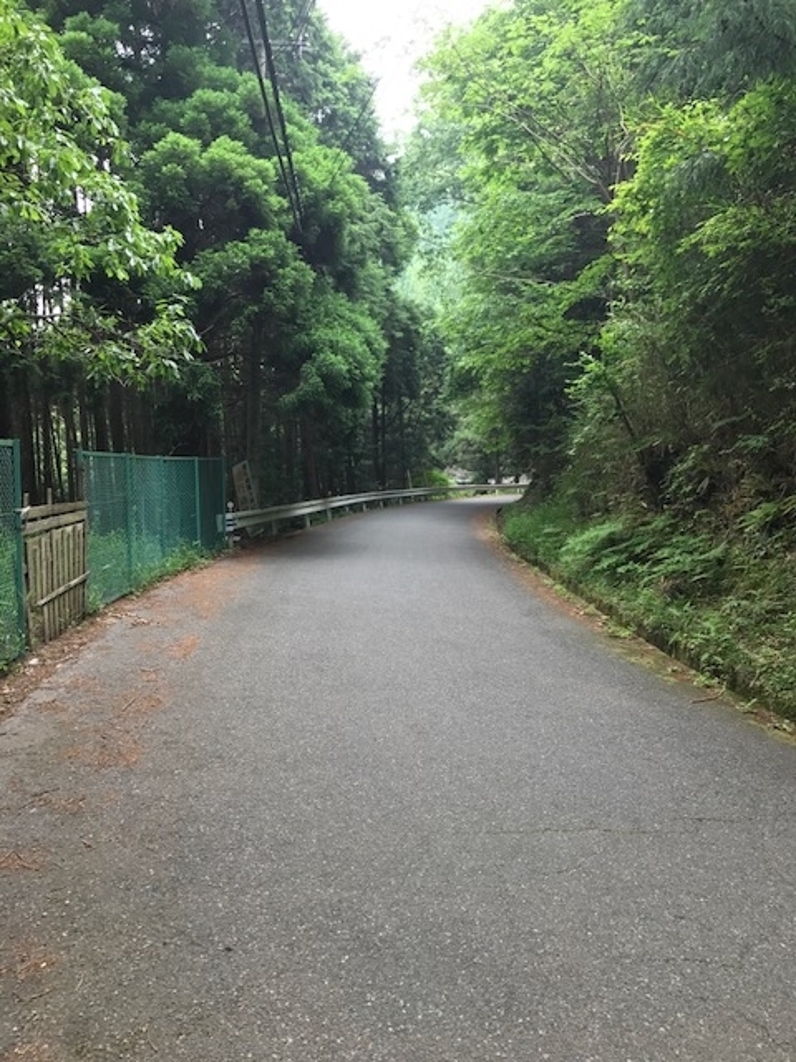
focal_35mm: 28
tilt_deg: -1.7
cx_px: 398
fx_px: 858
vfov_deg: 63.4
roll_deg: -0.6
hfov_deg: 49.7
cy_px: 531
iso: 20
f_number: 1.8
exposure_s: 1/40
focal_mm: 3.99
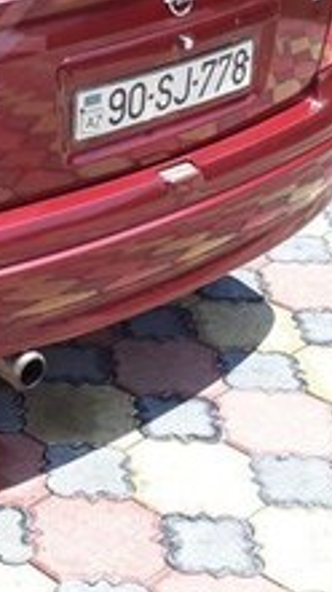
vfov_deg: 23.3
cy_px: 12
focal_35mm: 88
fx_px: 1380
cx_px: -228
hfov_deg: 12.7
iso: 40
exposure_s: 1/663
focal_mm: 3.6
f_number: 1.9
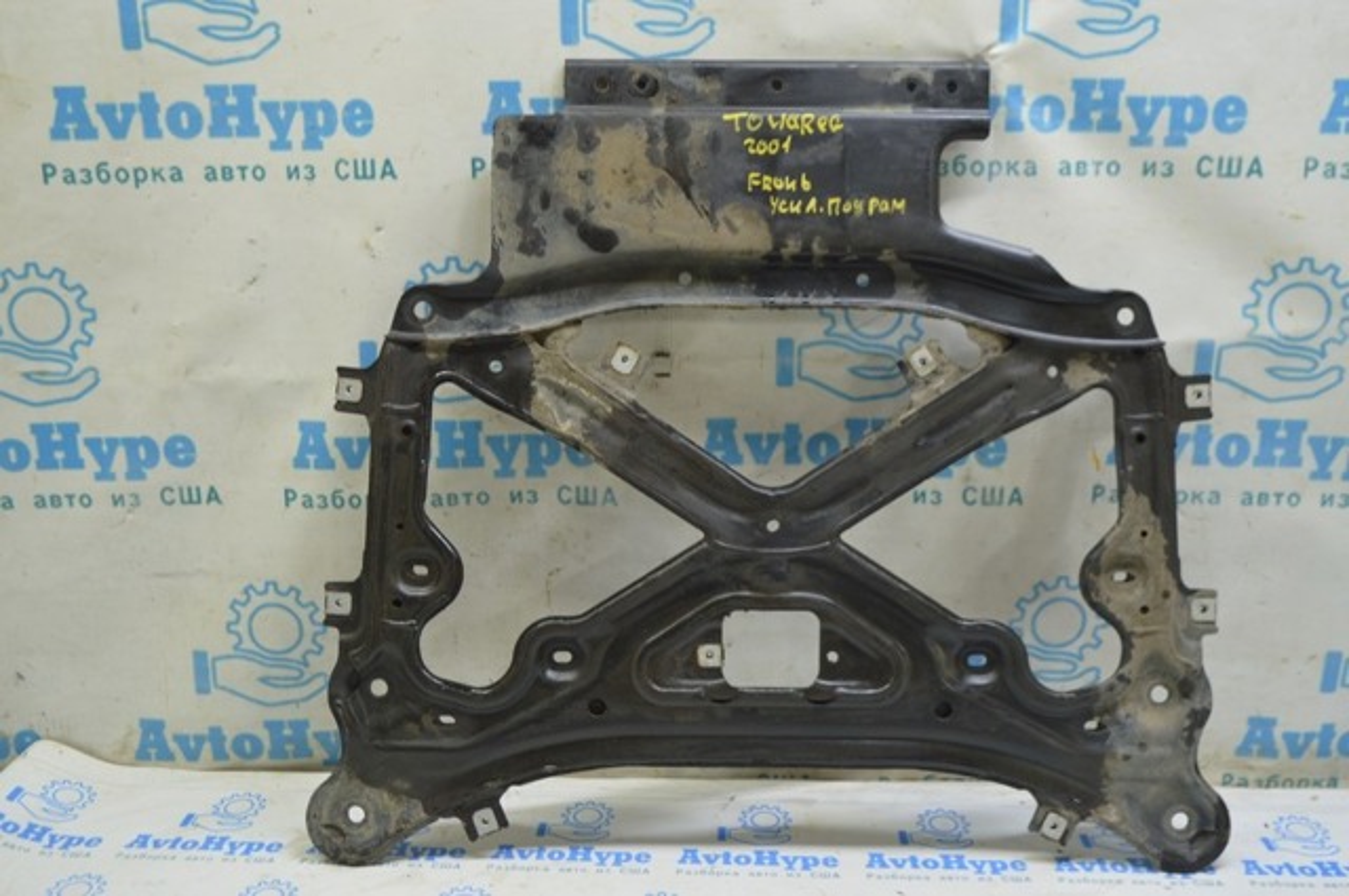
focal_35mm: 34
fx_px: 1291
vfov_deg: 38.3
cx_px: 674
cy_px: 448
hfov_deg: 55.2
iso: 400
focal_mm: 23
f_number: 5.6
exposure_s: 1/20
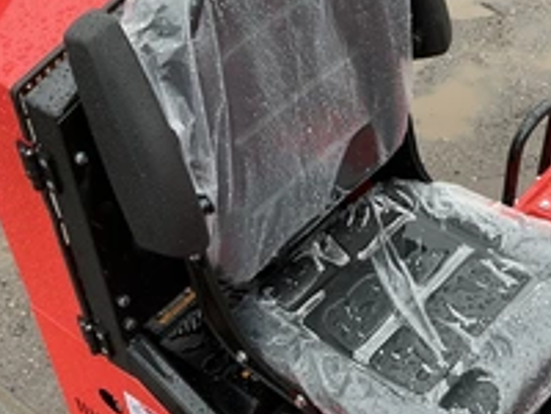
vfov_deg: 25.2
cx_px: 339
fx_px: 923
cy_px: 246
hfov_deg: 33.1
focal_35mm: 58
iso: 25
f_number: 1.8
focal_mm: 3
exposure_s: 1/122
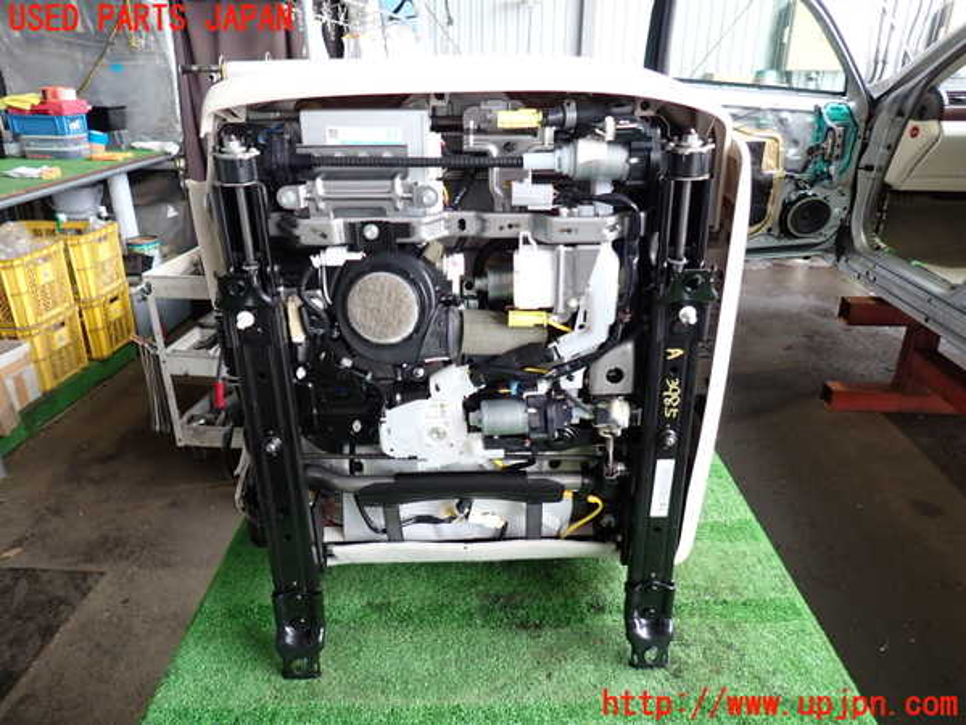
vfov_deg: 54.9
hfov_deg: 69.4
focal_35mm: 25
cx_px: 483
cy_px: 362
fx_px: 698
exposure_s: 1/50
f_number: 2
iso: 200
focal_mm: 4.5
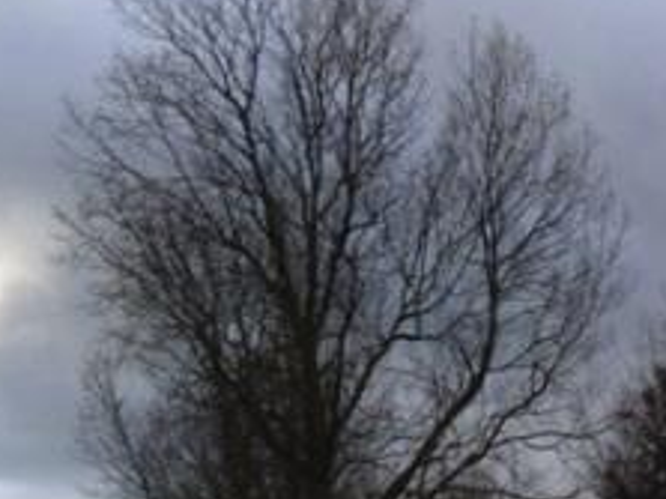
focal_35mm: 109
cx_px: 791
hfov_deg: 17.3
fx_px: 2096
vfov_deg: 13.5
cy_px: 388
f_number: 2.8
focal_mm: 7.9
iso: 64
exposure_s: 1/640
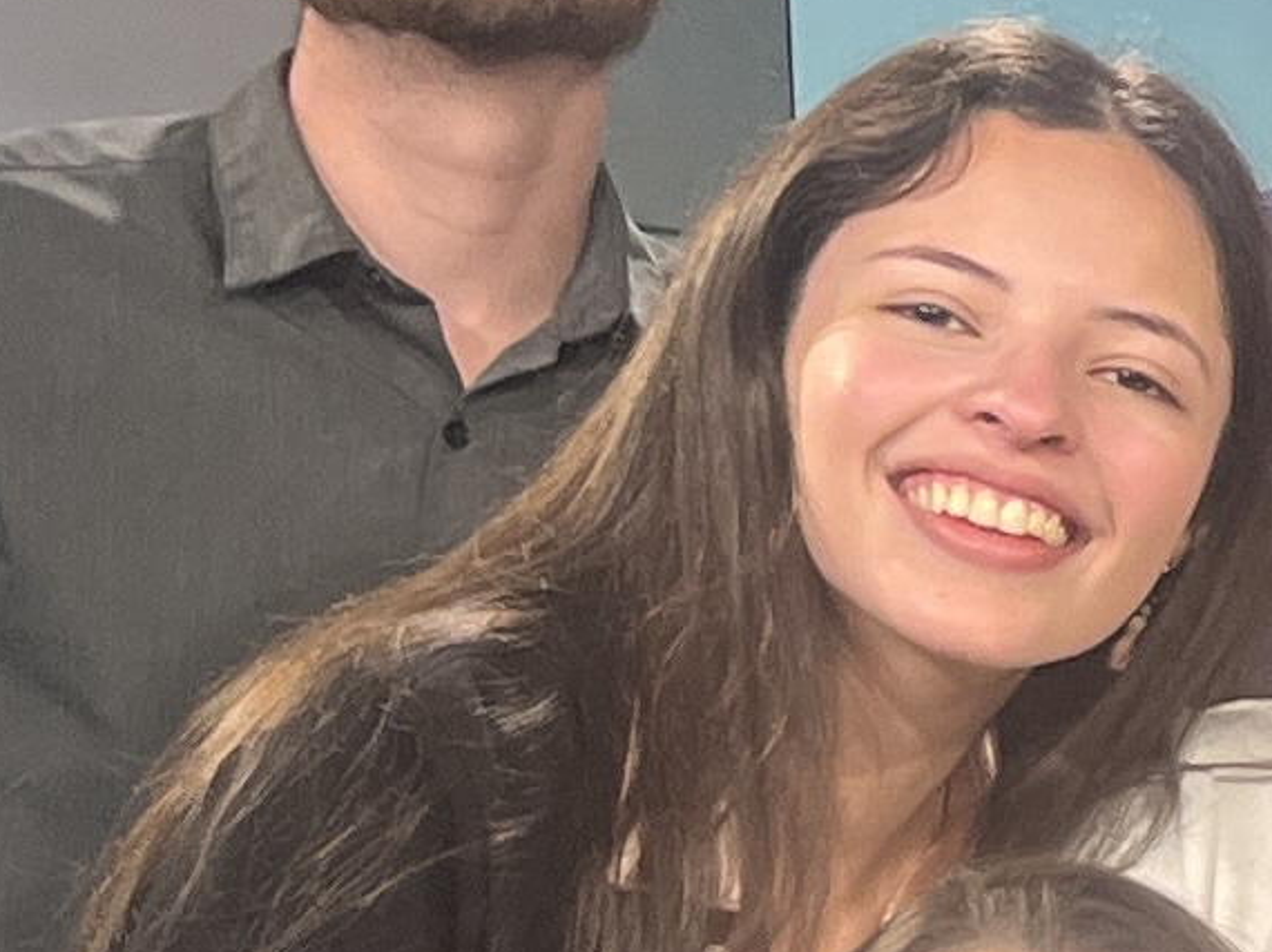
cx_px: 3057
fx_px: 6758
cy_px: 1340
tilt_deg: -6.0
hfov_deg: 9.5
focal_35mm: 184
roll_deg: +0.8
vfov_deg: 7.9
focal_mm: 5.1
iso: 100
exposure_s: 1/120
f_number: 1.6
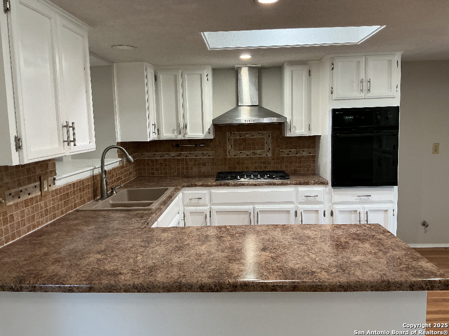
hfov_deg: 61.7
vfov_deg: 48.2
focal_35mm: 29
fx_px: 376
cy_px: 168
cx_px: 224
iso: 100
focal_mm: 3
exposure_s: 1/60
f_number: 1.8
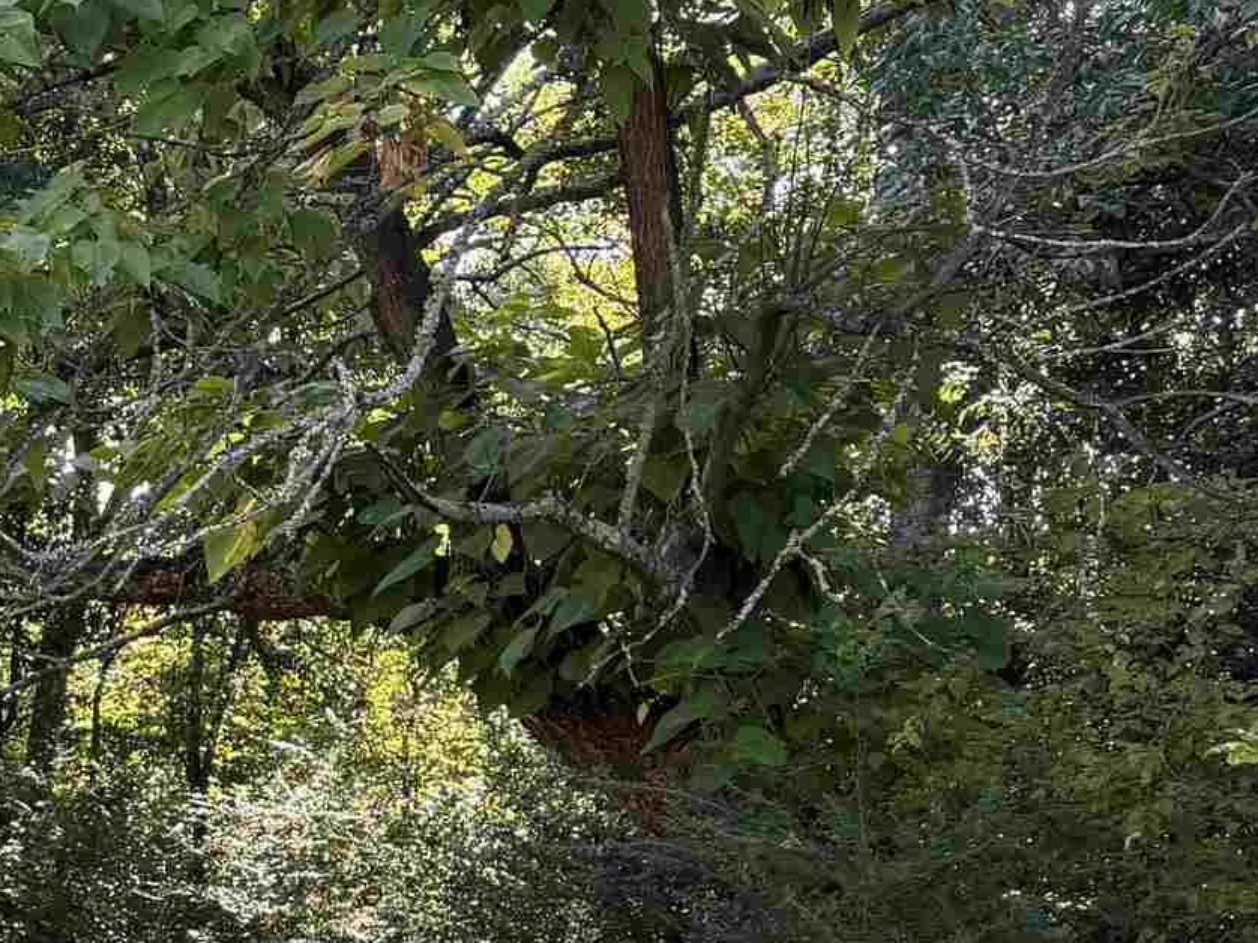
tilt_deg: -3.4
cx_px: -534
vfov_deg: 16.3
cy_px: 1053
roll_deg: +1.1
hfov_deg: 19.8
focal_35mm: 88
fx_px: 3197
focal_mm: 6.76
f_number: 1.78
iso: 80
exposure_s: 1/212
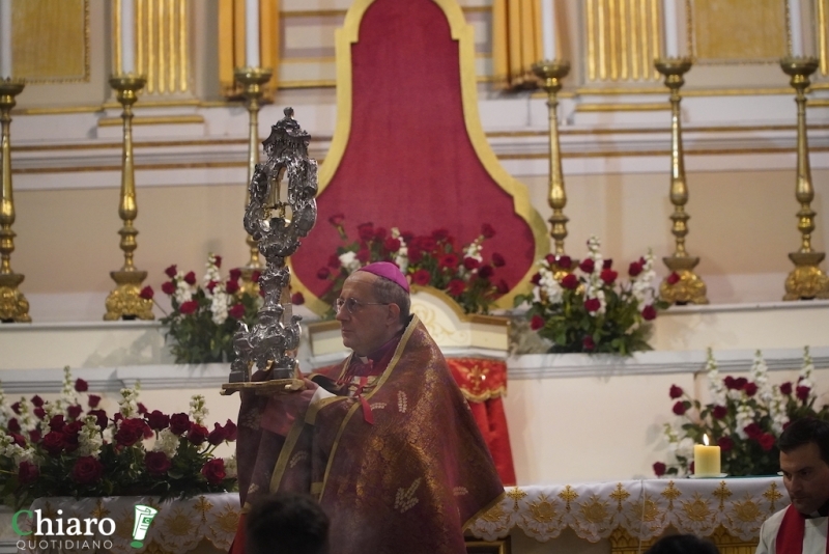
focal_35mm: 158
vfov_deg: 8.7
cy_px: 277
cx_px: 414
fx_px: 3628
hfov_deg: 13.0
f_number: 4
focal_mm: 105
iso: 3200
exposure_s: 1/200
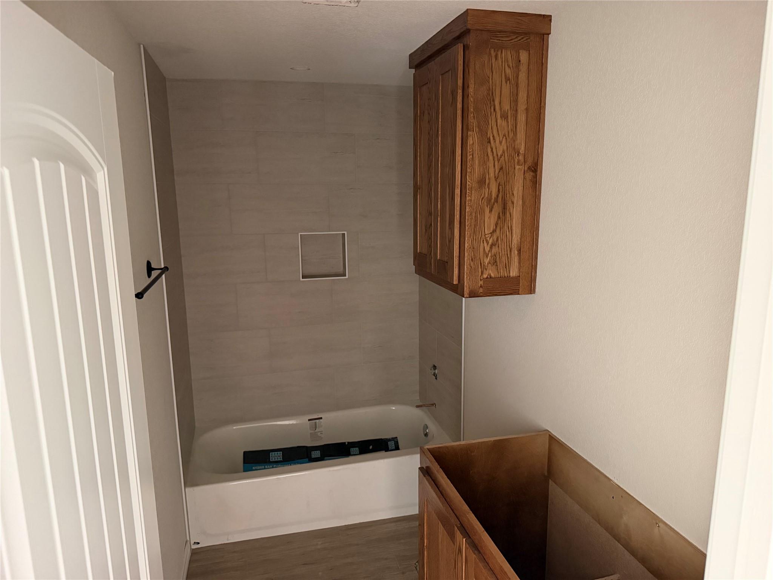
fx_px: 536
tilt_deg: -12.0
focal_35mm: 24
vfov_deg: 56.8
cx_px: 386
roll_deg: +0.9
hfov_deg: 71.6
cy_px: 290
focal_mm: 6.76
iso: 800
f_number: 1.78
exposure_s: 1/60
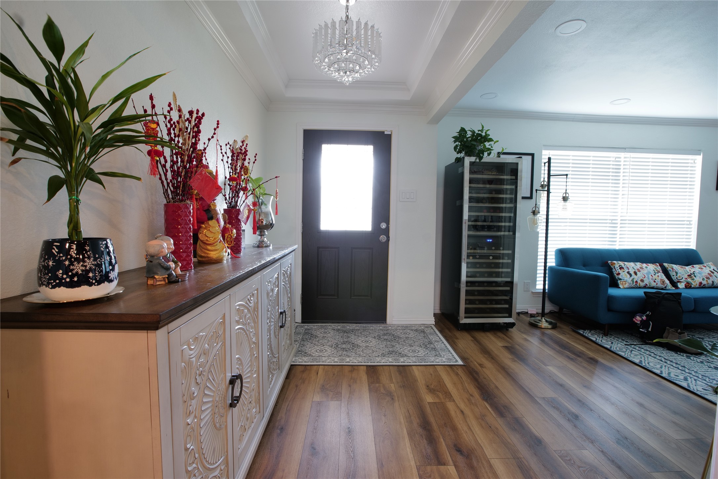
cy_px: 240
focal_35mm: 16
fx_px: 319
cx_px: 359
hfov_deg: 96.7
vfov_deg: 73.7
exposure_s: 1/1.25
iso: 400
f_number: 13
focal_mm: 16
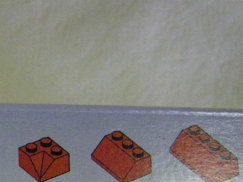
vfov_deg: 13.9
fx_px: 730
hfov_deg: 18.2
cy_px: 200
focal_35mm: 104
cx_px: -29
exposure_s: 1/40
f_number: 3.5
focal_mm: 6.3
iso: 800
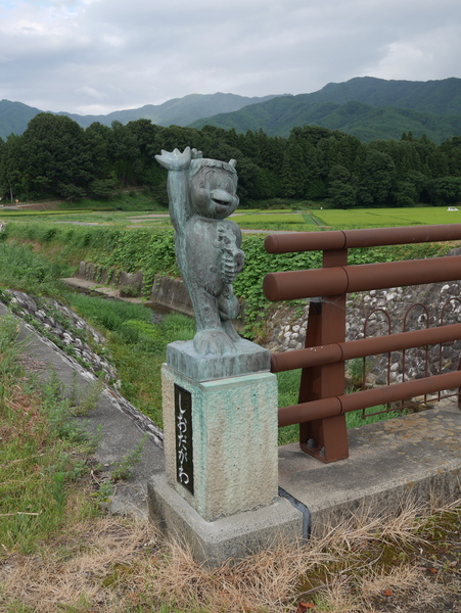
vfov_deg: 51.3
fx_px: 638
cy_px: 306
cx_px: 230
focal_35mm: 36
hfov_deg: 39.7
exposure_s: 1/200
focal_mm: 18
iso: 200
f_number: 5.6
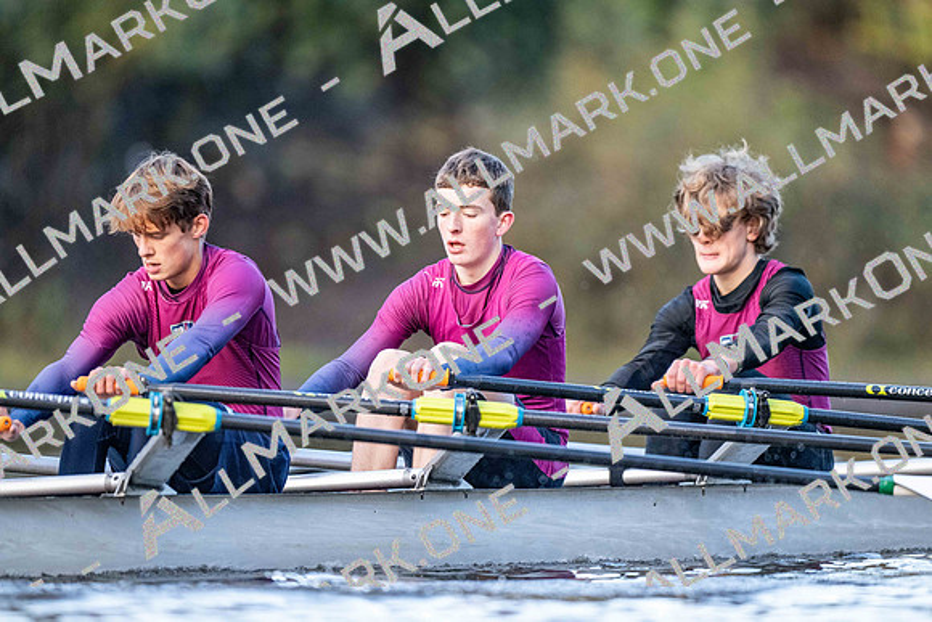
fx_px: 15536
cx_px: 466
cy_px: 311
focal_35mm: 600
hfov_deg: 3.4
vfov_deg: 2.3
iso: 5000
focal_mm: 600
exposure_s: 1/2500
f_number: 4
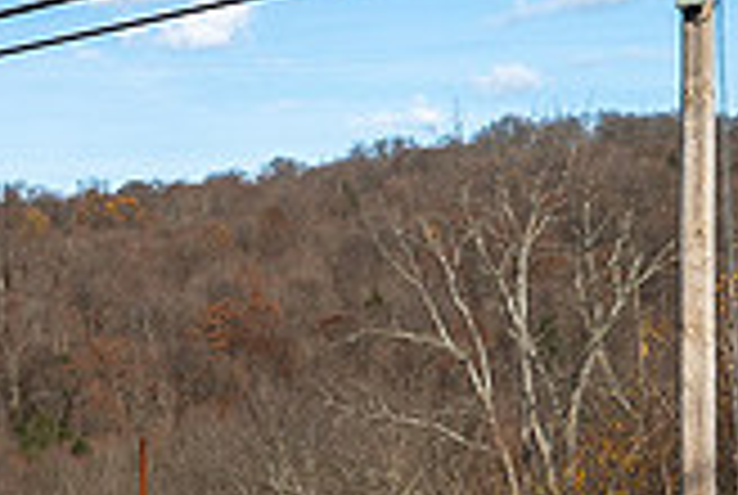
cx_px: -288
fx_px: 2752
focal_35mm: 134
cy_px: 587
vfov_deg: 10.1
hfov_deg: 14.5
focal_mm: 38
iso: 125
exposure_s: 1/160
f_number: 2.2
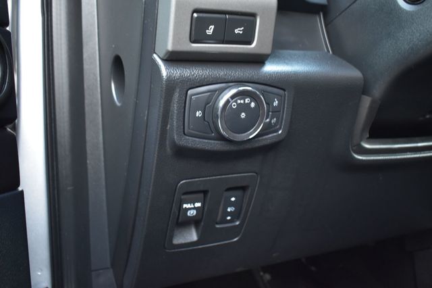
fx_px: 432
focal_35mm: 36
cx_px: 216
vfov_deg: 36.8
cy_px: 144
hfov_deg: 53.2
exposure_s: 1/10
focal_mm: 24
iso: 1600
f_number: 4
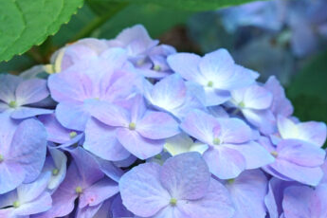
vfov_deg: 5.4
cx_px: 121
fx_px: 2289
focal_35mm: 252
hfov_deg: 8.2
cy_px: 239
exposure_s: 1/250
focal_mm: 85
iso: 250
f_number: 6.3
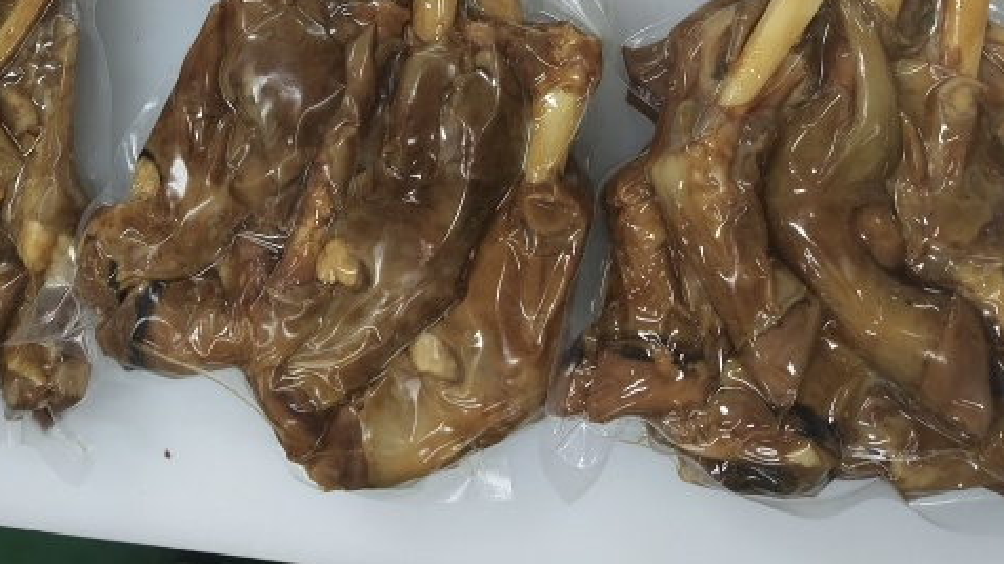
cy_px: -65
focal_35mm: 42
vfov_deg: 26.0
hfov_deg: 47.4
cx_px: 316
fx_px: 1118
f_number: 1.88
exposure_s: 1/100
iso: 532
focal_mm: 5.6
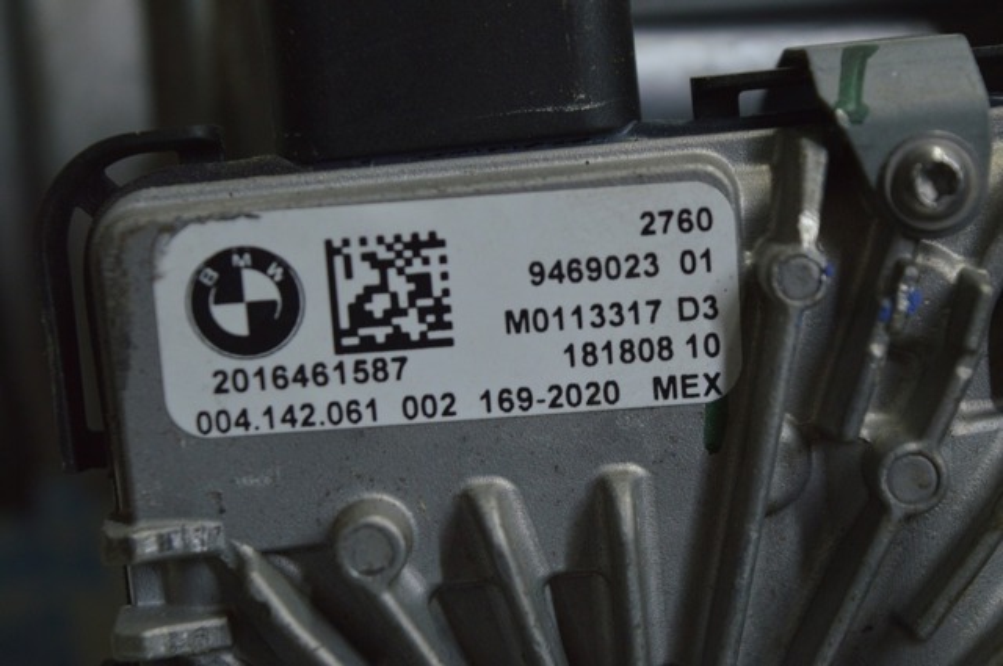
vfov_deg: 16.5
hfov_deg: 24.6
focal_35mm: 82
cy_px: 333
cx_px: 502
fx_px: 2296
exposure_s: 1/40
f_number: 5.6
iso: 400
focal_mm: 55
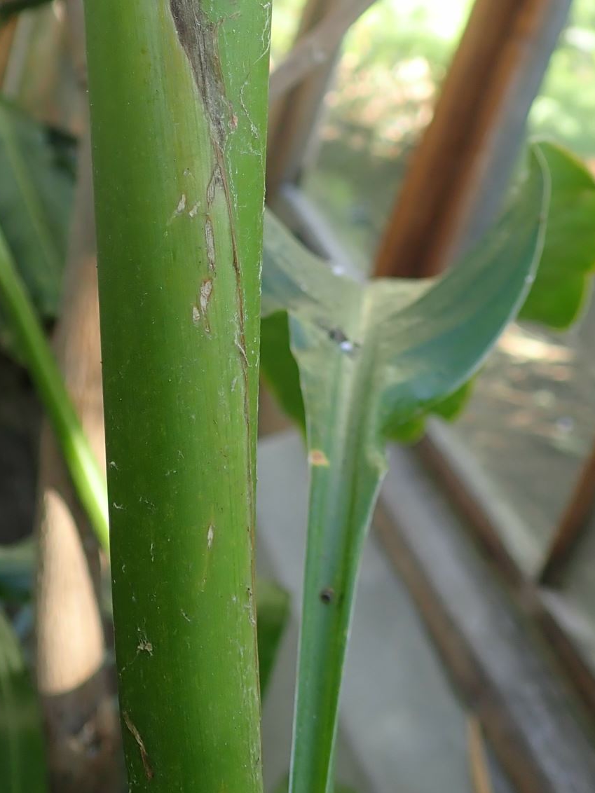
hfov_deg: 27.4
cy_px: 139
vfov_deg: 34.8
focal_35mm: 53
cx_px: 217
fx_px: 1215
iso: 100
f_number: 2.3
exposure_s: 1/80
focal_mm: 5.5
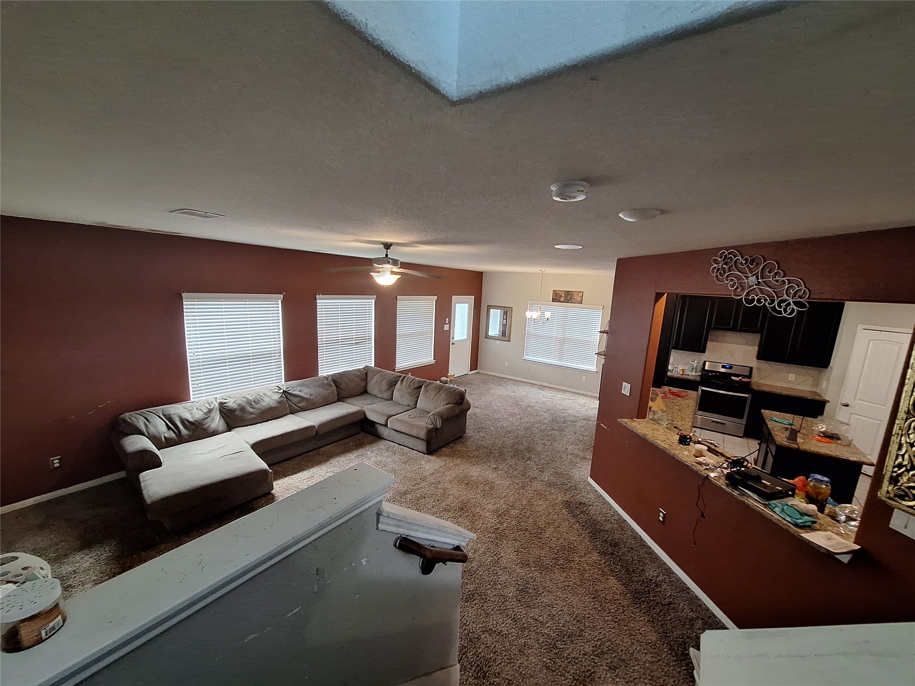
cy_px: 343
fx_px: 344
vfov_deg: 89.9
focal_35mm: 13
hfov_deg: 106.2
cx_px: 458
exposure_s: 1/30
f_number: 2.2
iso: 200
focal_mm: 1.74
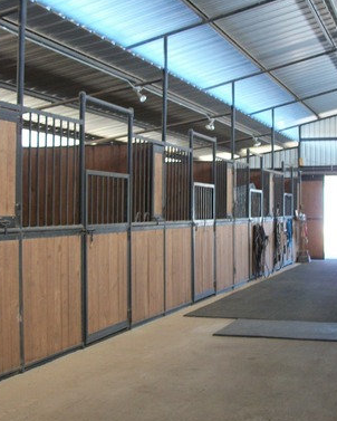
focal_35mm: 53
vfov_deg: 35.3
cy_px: 211
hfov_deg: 28.6
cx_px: 198
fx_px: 660
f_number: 2.9
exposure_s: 1/30
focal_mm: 5.7
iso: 95
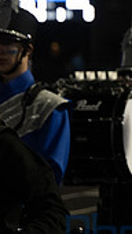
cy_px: 122
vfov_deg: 8.7
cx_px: 265
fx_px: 1552
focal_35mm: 249
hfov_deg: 4.8
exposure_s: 1/800
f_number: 2.8
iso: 3200
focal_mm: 70
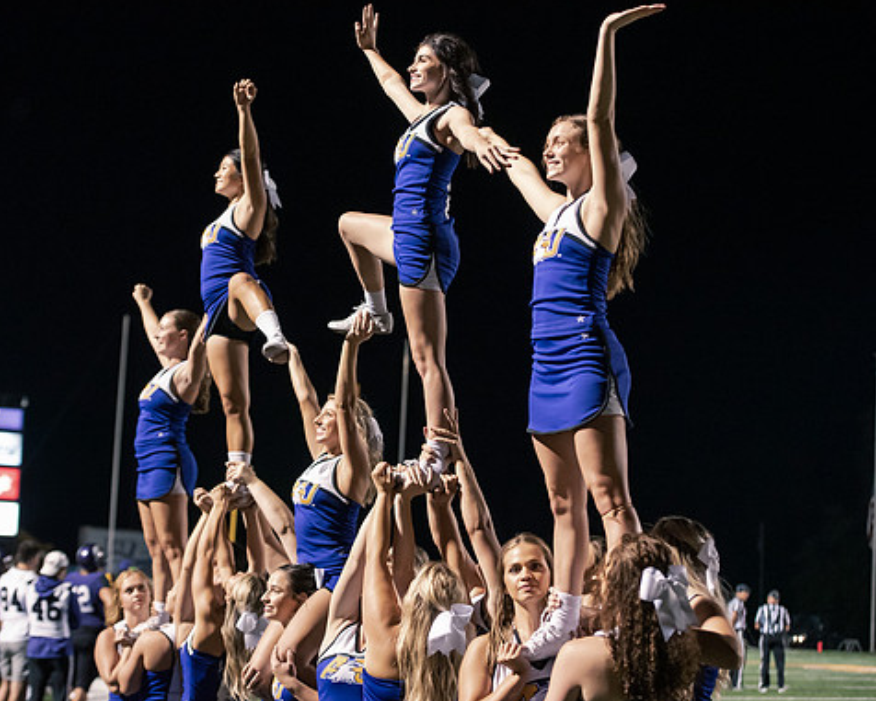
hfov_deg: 23.8
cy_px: 349
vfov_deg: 19.2
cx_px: 364
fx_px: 2075
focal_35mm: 80
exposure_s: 1/500
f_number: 3.5
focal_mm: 70
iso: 6400
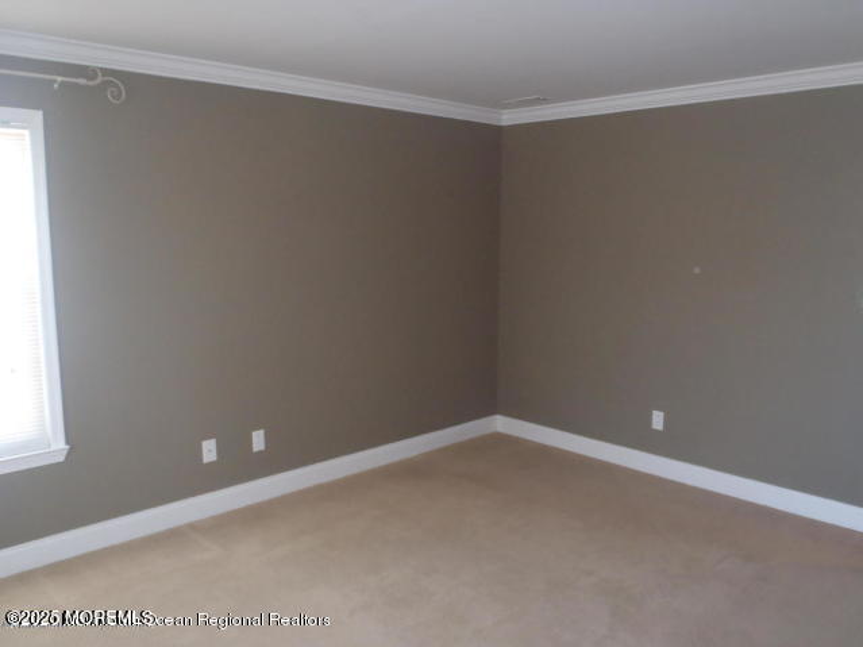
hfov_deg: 63.5
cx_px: 432
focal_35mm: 28
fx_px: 698
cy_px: 324
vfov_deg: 49.7
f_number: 3.5
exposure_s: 1/30
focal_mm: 5
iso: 200
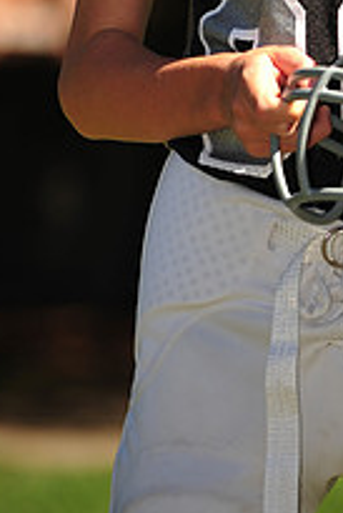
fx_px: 8061
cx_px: 386
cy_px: -163
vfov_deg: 3.6
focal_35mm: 565
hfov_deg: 2.4
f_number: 5
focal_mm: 200
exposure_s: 1/640
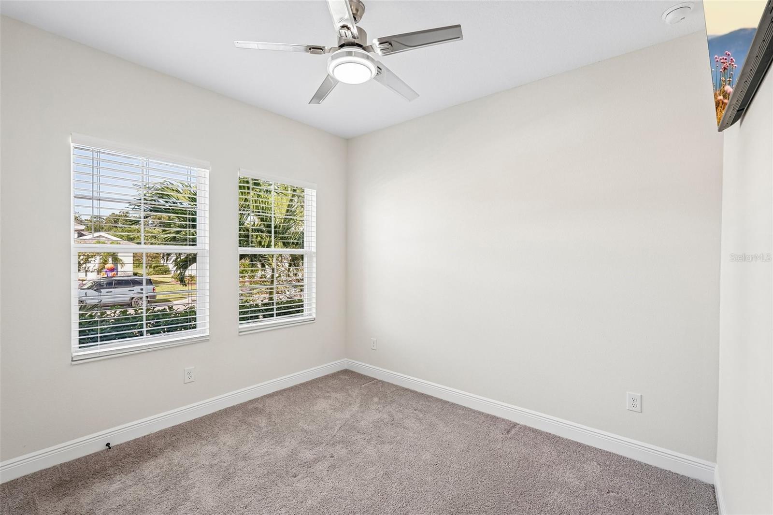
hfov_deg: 96.7
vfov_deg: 73.7
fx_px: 343
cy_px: 258
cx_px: 386
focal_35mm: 16
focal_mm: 16
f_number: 8
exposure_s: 1/25
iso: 400
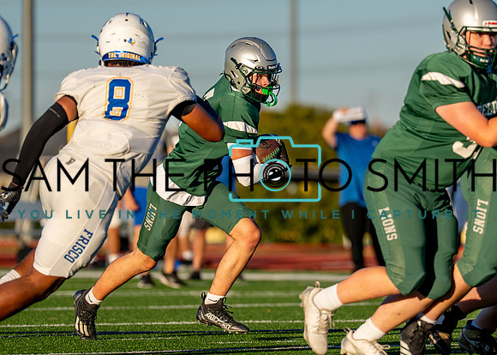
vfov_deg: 3.6
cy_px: 182
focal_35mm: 395
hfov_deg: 5.1
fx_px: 5580
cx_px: 263
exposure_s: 1/2500
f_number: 2.8
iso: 160
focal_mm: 200
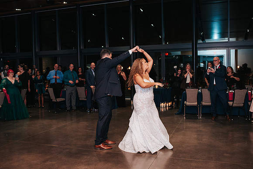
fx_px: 260
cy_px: 84
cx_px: 119
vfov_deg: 36.0
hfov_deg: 51.9
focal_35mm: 37
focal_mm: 35
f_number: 2.8
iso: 1000
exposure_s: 1/200
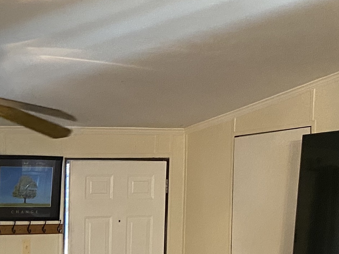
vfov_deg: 16.4
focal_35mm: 85
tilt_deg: -8.4
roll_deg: +0.5
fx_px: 832
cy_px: 338
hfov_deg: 21.2
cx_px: -81
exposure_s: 1/40
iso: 400
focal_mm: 4.25
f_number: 1.8
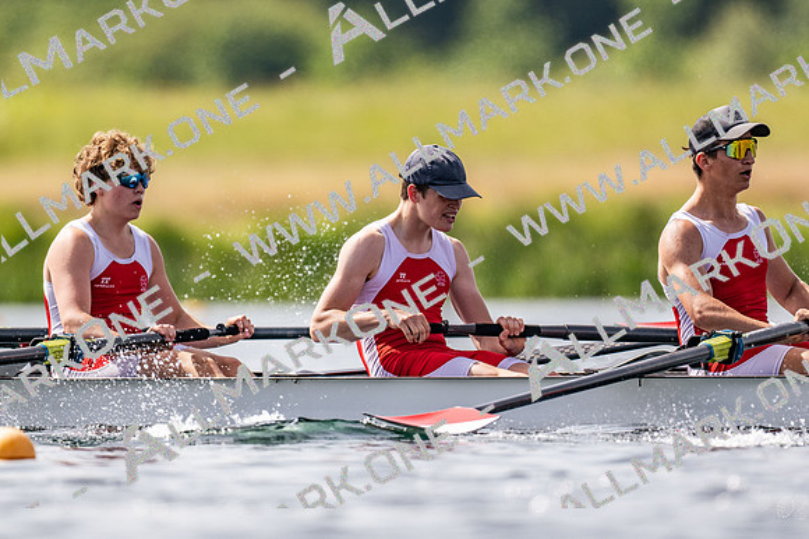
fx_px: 20213
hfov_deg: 2.3
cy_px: 270
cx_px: 404
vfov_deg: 1.5
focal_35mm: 900
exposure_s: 1/2500
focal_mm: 600
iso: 180
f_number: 4
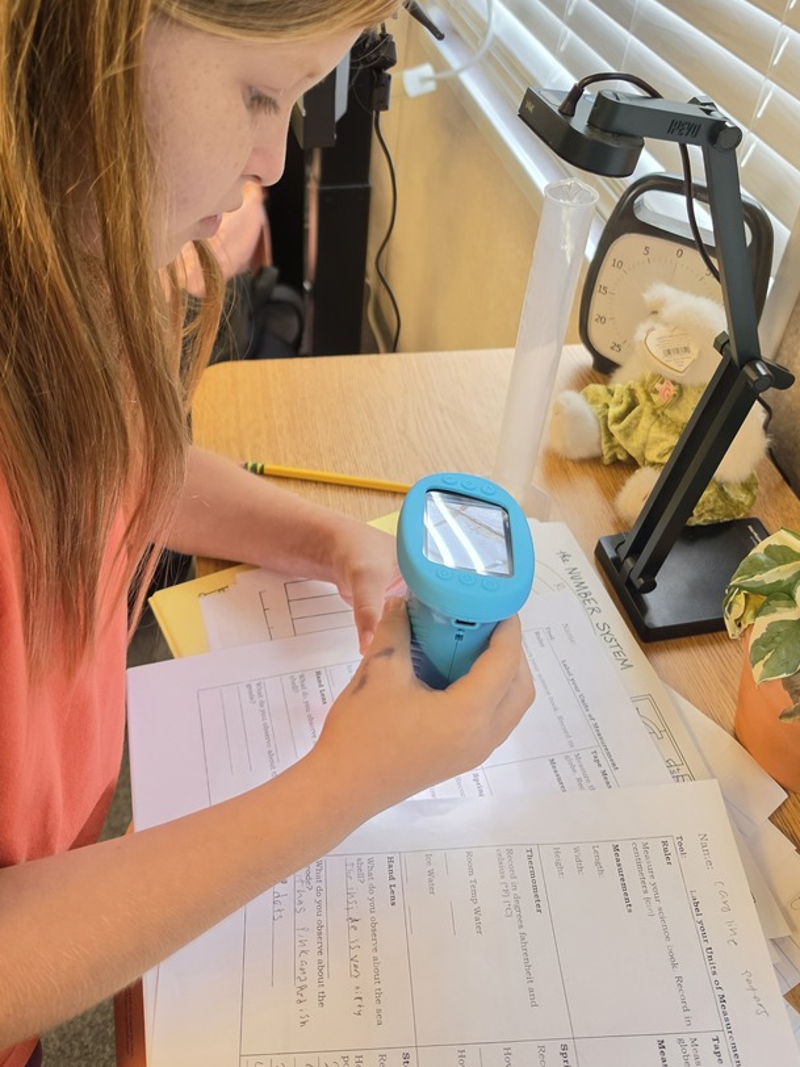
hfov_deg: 48.2
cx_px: 369
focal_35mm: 29
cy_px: 402
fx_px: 894
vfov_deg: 60.9
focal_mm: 6.5
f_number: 1.4
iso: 125
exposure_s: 1/120
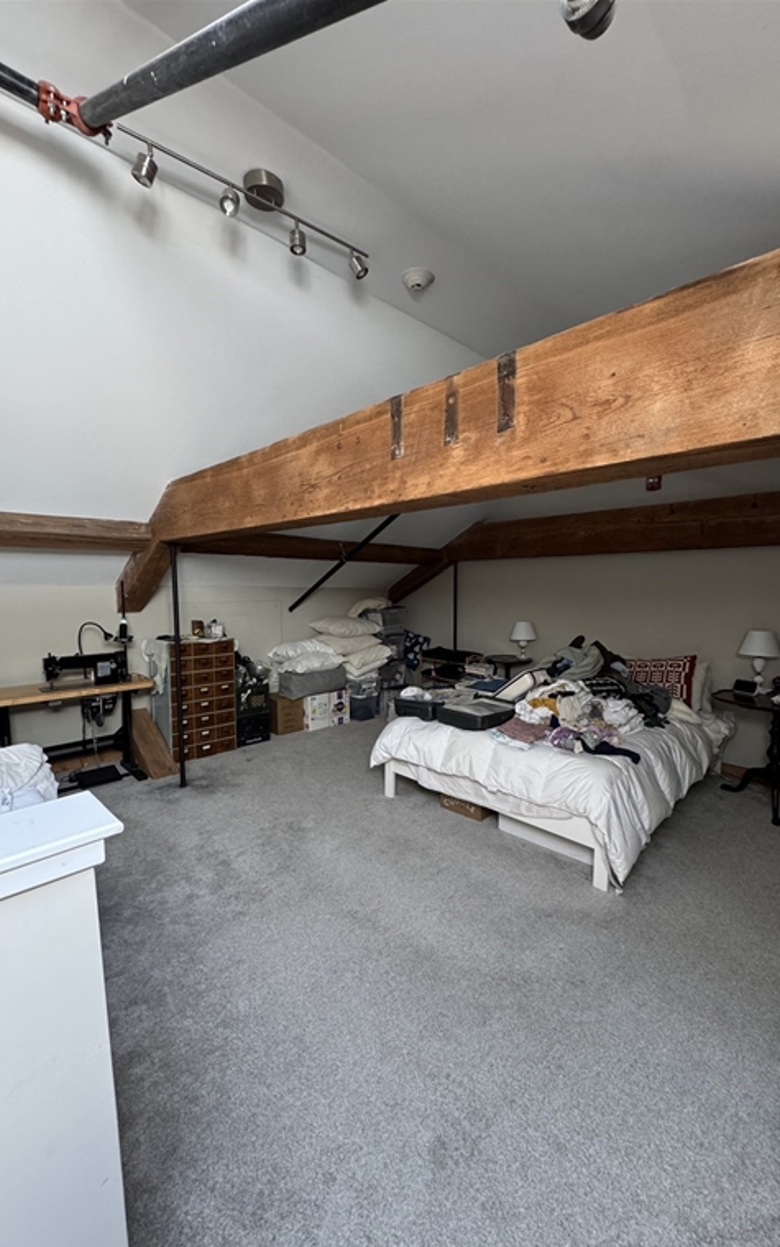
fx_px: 510
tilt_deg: -3.1
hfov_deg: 74.8
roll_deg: +0.8
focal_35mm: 15
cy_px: 628
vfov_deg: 101.5
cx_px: 407
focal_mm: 2.22
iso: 250
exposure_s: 1/60
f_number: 2.2
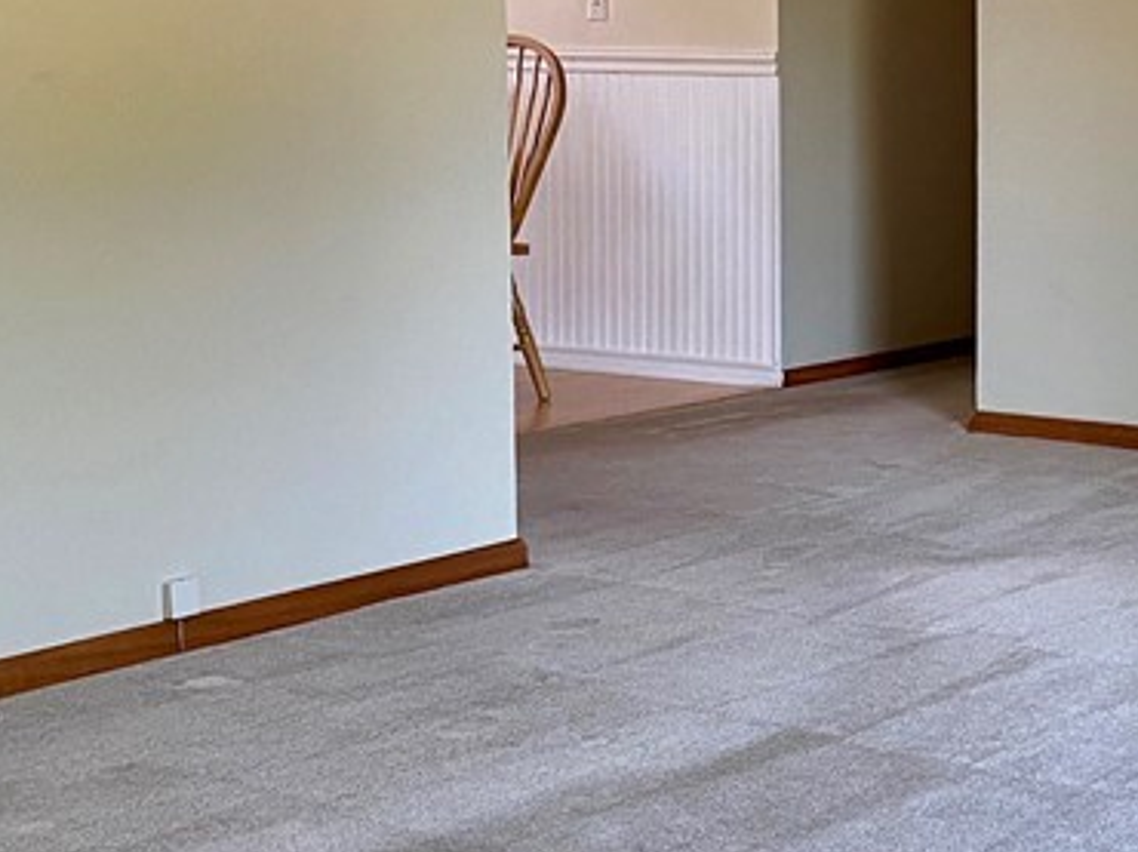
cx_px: 1246
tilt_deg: -4.7
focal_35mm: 72
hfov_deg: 25.2
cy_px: 265
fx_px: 2365
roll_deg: -0.8
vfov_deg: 20.3
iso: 125
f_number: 1.8
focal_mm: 4.25
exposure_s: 1/99
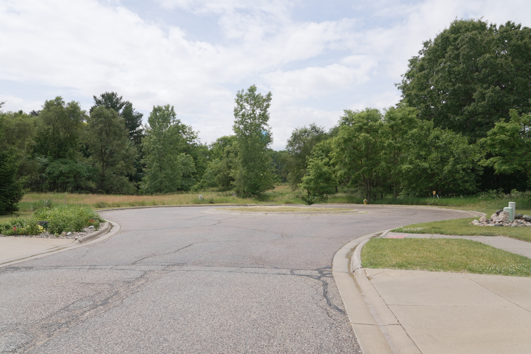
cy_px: 177
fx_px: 428
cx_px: 266
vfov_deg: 45.0
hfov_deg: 63.6
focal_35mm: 29
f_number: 14
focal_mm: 29
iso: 100
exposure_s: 1/50
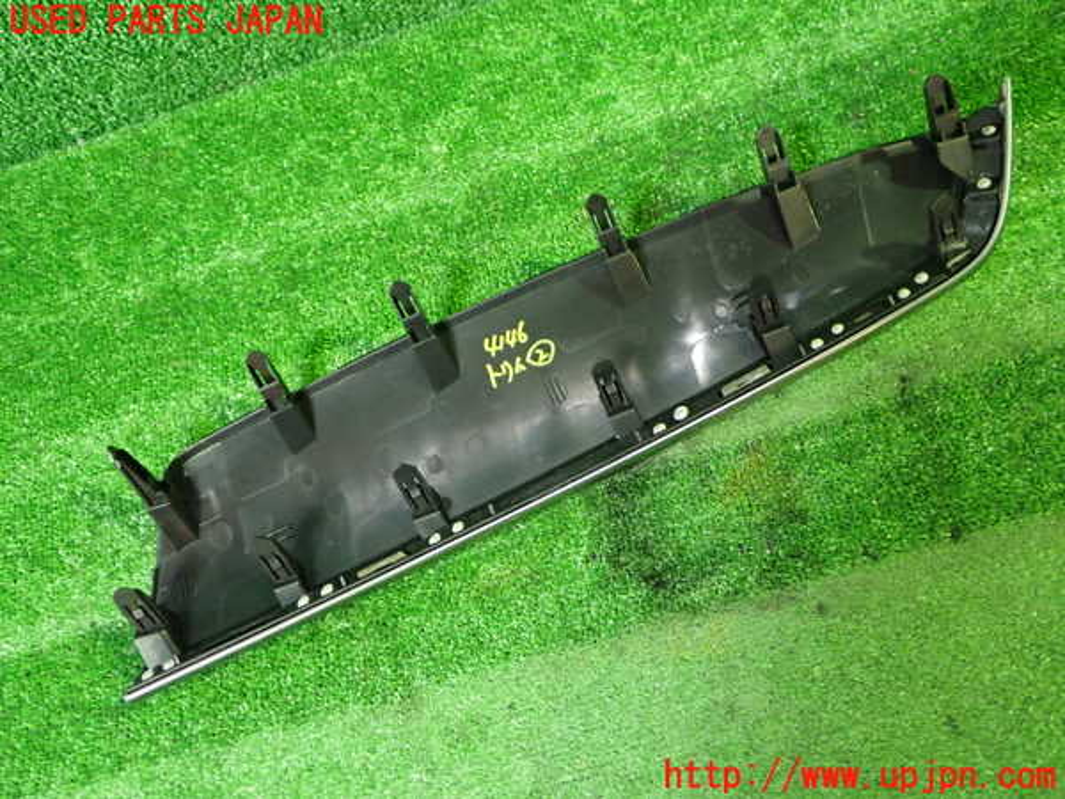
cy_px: 400
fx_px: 985
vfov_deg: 44.2
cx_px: 532
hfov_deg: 56.8
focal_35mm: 32
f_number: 2.4
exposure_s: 1/30
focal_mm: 5.79
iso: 800
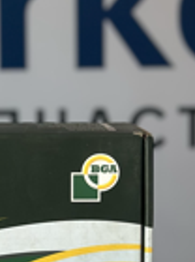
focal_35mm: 165
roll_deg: +1.4
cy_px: 62
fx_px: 1247
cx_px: -65
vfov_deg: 12.0
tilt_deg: -4.1
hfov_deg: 8.8
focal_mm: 6.86
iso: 100
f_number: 1.78
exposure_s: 1/121
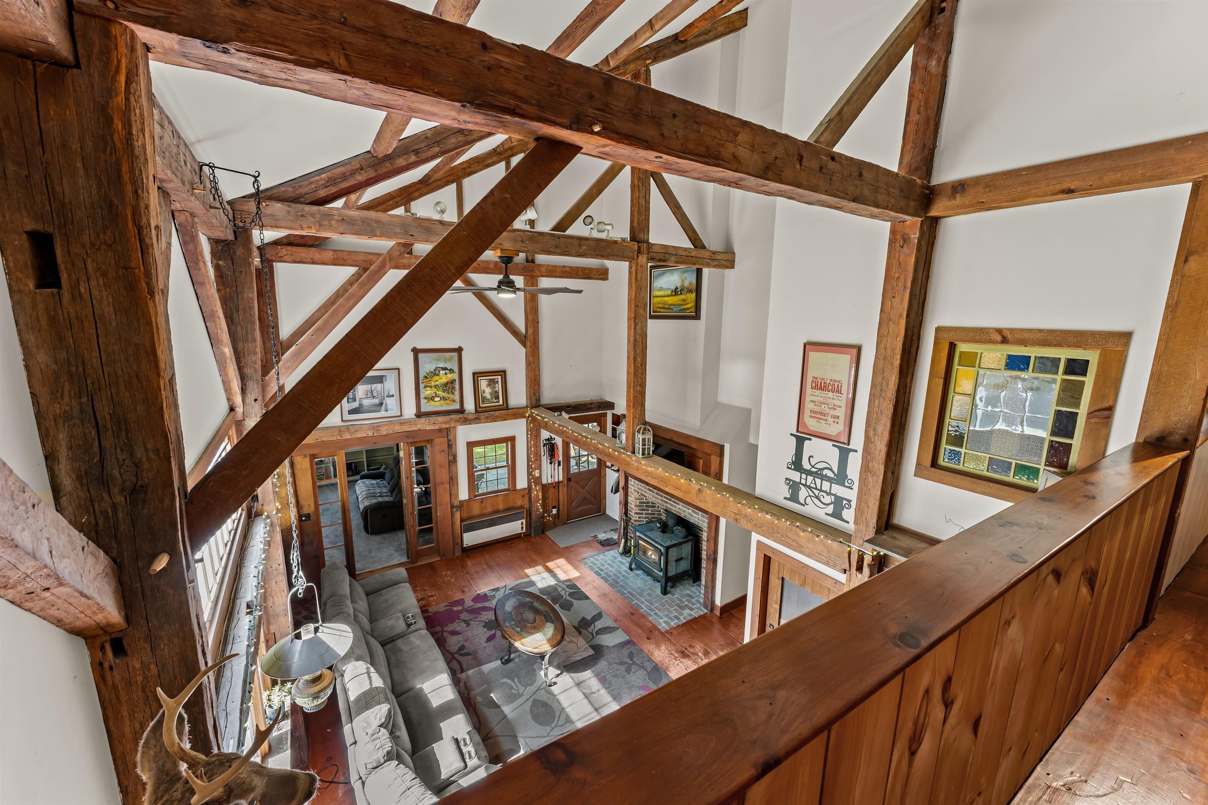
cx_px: 604
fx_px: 470
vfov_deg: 81.2
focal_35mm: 14
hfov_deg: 104.3
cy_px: 402
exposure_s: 1/2.5
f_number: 9
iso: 400
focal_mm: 14
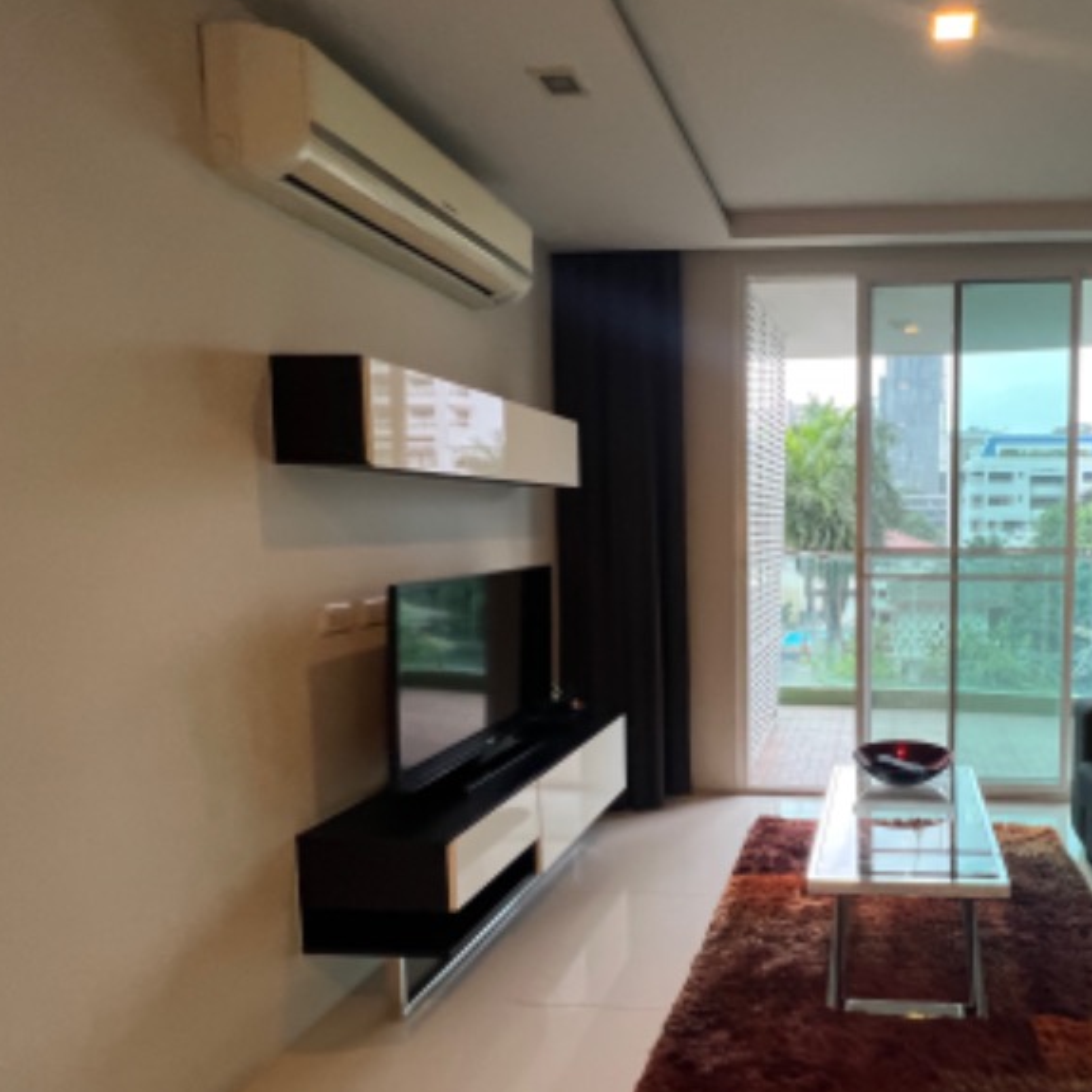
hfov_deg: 69.3
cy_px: 585
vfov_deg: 74.7
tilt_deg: -7.7
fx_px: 714
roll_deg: +2.0
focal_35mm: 20
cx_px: 834
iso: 250
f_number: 1.8
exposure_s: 1/100
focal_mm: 1.57
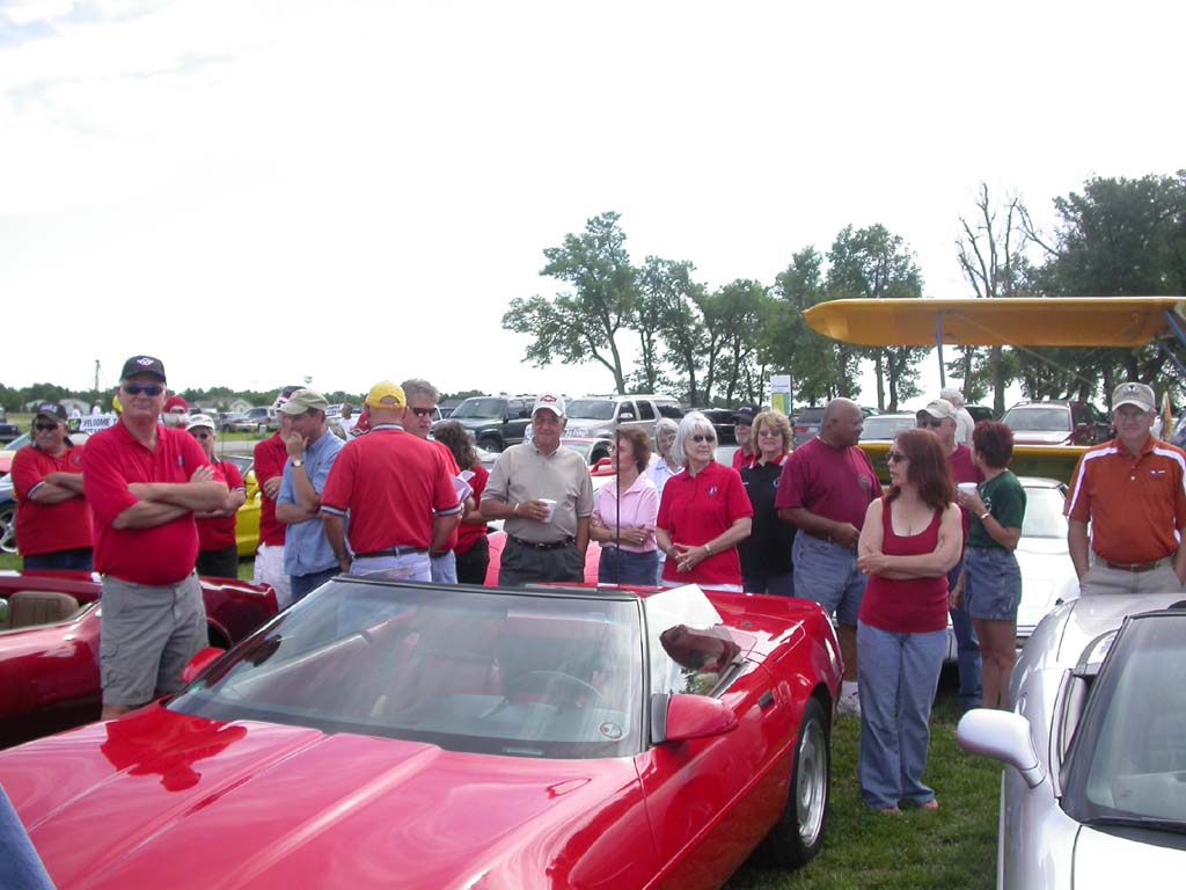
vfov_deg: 37.7
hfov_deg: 49.0
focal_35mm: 38
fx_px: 1302
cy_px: 445
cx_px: 593
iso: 100
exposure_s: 1/1000
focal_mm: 7.85
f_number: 2.6
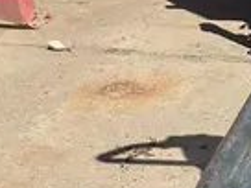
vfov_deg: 8.6
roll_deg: -0.4
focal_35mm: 151
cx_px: 467
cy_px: 502
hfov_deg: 11.9
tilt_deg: -40.7
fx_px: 1095
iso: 32
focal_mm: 3.99
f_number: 1.8
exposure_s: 1/2558
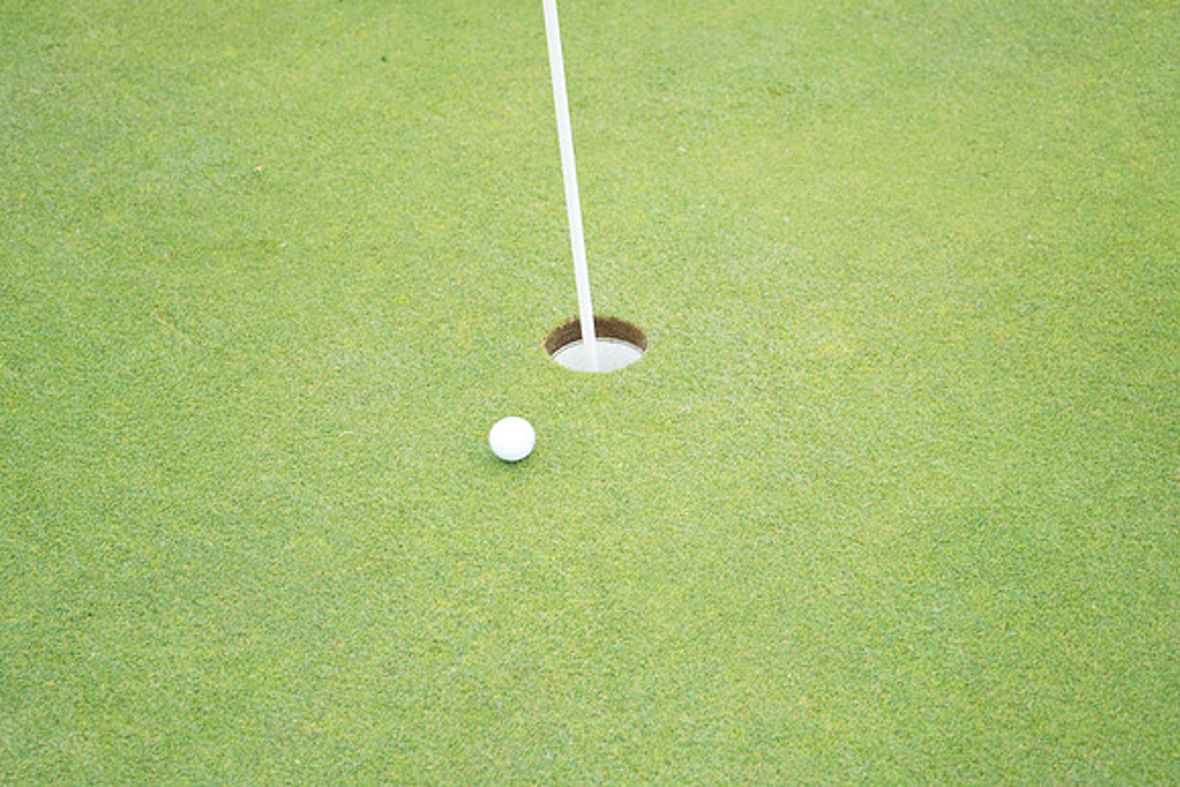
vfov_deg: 19.5
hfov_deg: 28.8
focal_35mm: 70
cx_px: 590
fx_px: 2295
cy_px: 394
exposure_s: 1/80
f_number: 5.6
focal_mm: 70
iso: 160
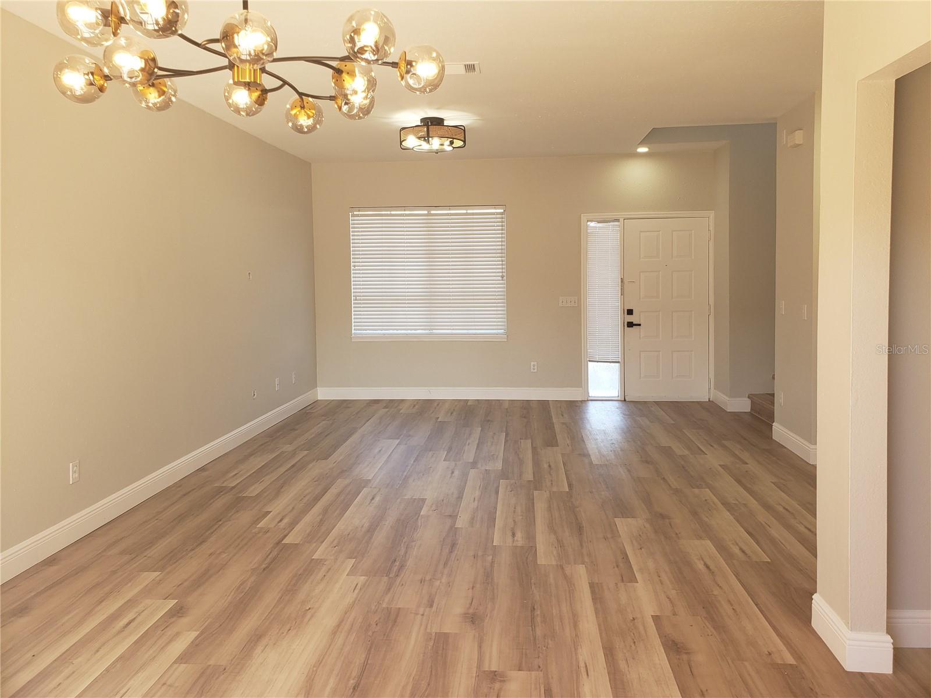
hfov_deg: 67.3
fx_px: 699
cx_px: 466
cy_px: 349
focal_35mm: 26
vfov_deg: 53.1
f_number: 2.4
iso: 50
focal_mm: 4.3
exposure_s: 1/60
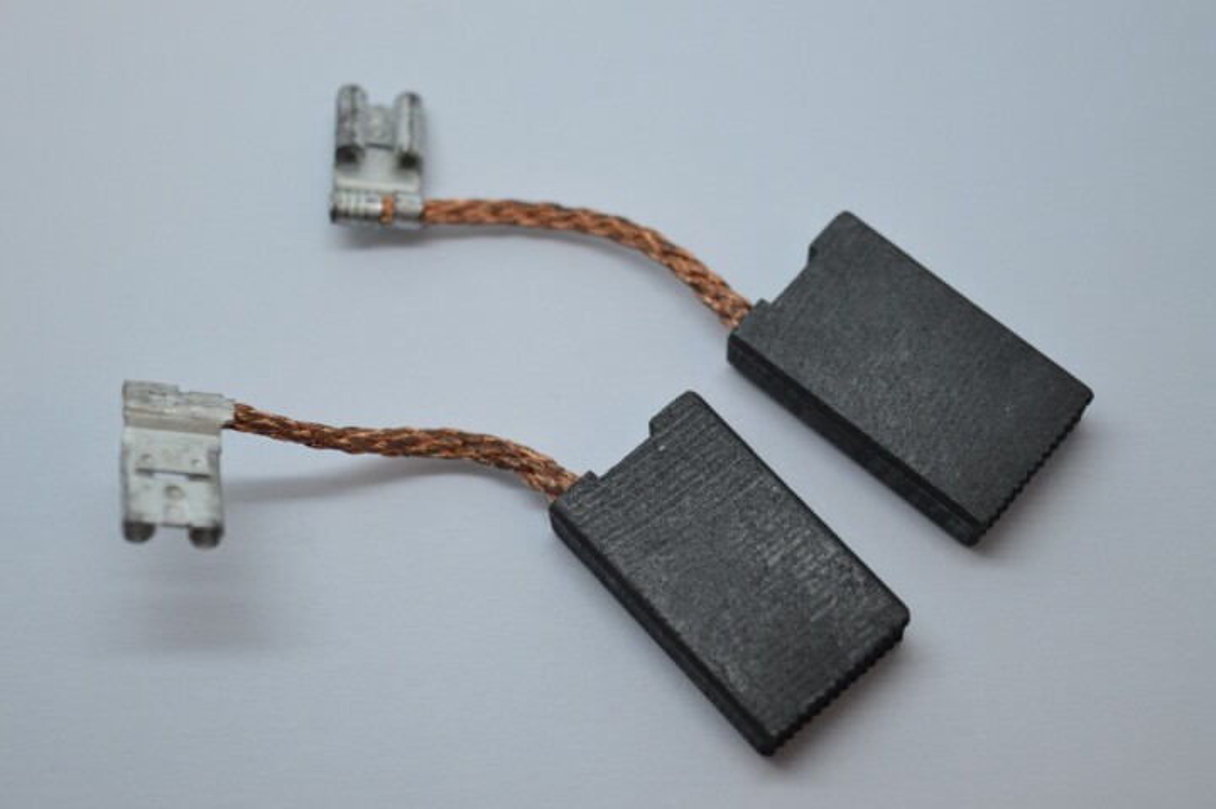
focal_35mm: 72
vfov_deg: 18.9
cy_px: 404
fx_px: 2430
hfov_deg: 28.1
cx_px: 608
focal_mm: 48
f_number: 5.6
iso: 400
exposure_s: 1/125
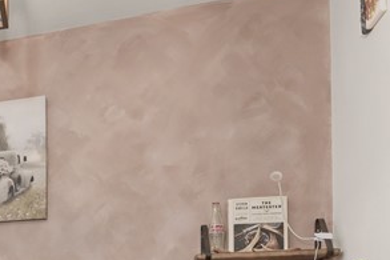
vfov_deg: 24.0
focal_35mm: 52
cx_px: -120
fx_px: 563
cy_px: 299
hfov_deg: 30.1
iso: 200
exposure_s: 1/60
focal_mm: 14
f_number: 9
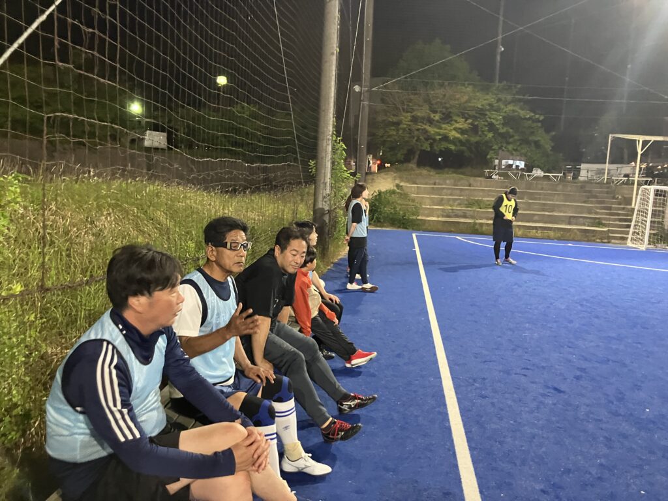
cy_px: 250
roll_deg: -3.5
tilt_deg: -5.5
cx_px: 334
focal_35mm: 28
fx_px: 540
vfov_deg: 49.7
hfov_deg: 63.4
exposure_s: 1/30
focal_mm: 3.99
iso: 500
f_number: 1.8
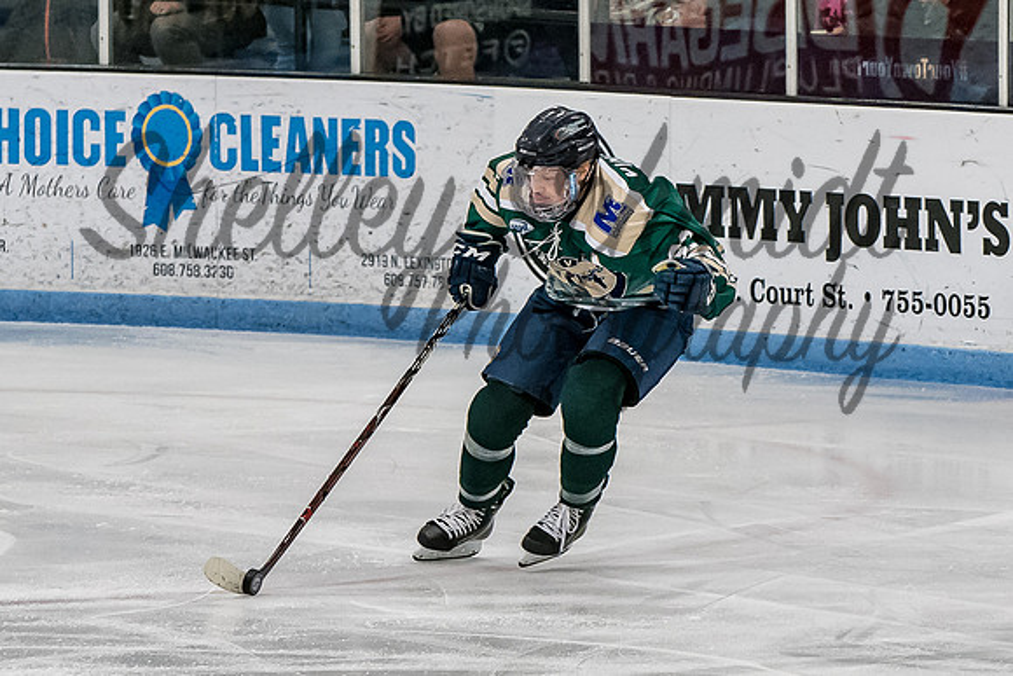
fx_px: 11017
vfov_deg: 3.5
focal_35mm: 391
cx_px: 663
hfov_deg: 5.3
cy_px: 327
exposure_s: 1/800
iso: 2500
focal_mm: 135
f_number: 4
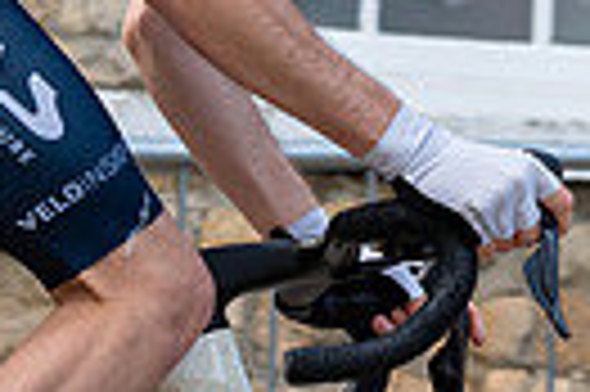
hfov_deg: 6.6
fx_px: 5091
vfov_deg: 4.3
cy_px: -462
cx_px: 329
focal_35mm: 311
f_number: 5
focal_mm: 70
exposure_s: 1/1000
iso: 1000
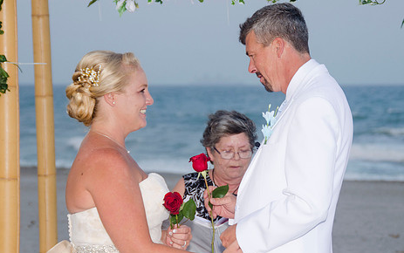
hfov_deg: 10.5
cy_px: 125
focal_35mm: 199
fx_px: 2192
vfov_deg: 6.6
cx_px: 215
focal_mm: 95
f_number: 5.6
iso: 100
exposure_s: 1/125
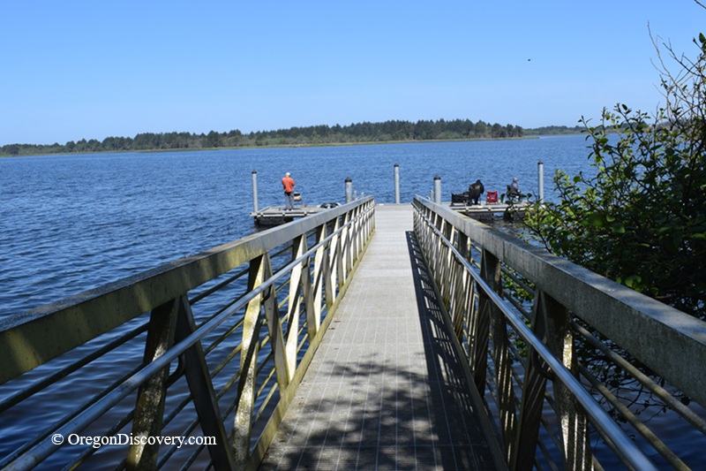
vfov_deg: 47.9
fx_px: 529
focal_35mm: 27
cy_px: 236
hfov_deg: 67.4
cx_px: 353
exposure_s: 1/320
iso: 200
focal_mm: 18
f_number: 9
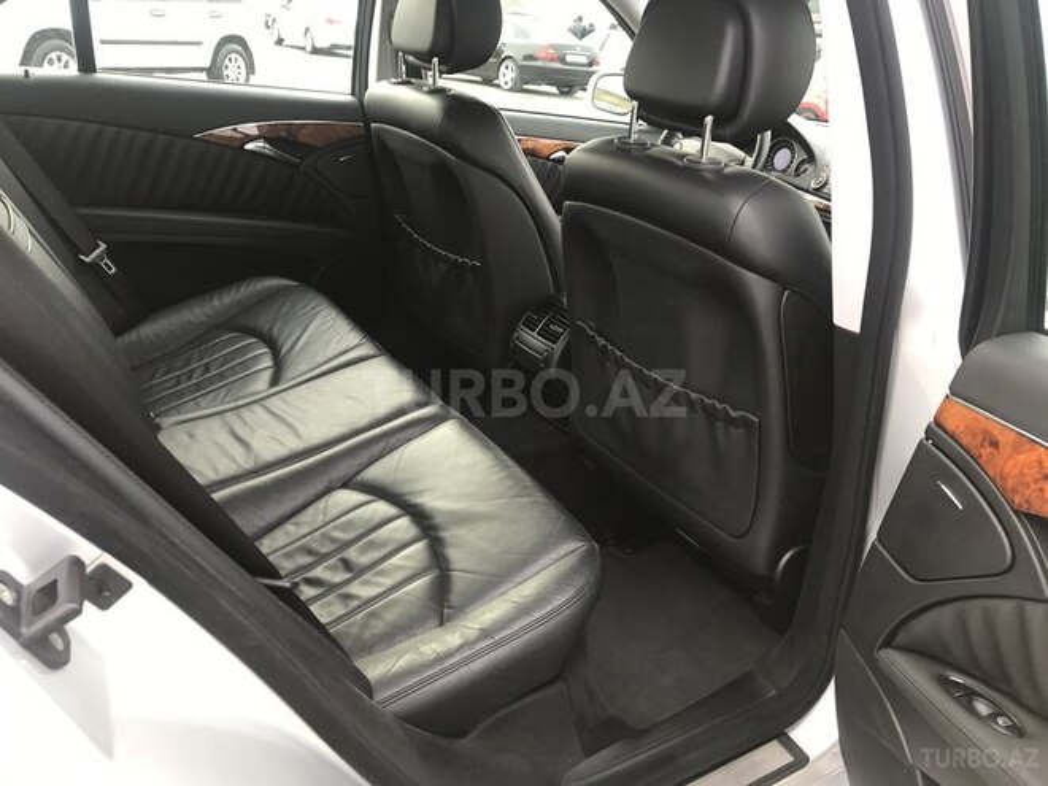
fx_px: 848
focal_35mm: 28
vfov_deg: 49.7
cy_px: 393
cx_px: 524
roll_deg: -7.3
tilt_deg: -22.7
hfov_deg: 63.4
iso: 25
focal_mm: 3.99
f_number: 1.8
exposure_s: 1/90
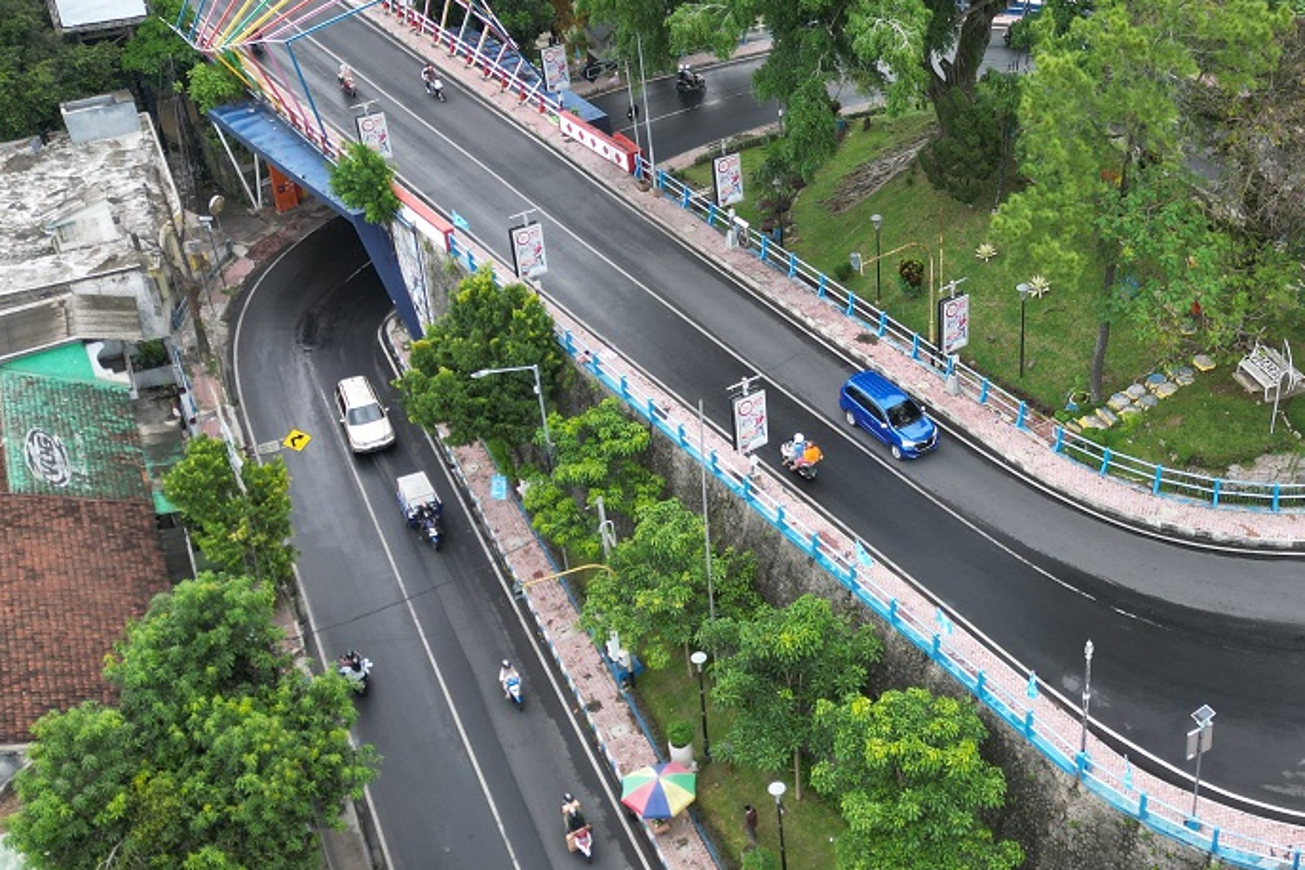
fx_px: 1595
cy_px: 370
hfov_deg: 43.3
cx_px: 954
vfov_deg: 30.5
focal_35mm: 44
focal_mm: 6.72
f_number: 1.7
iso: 140
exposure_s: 1/500
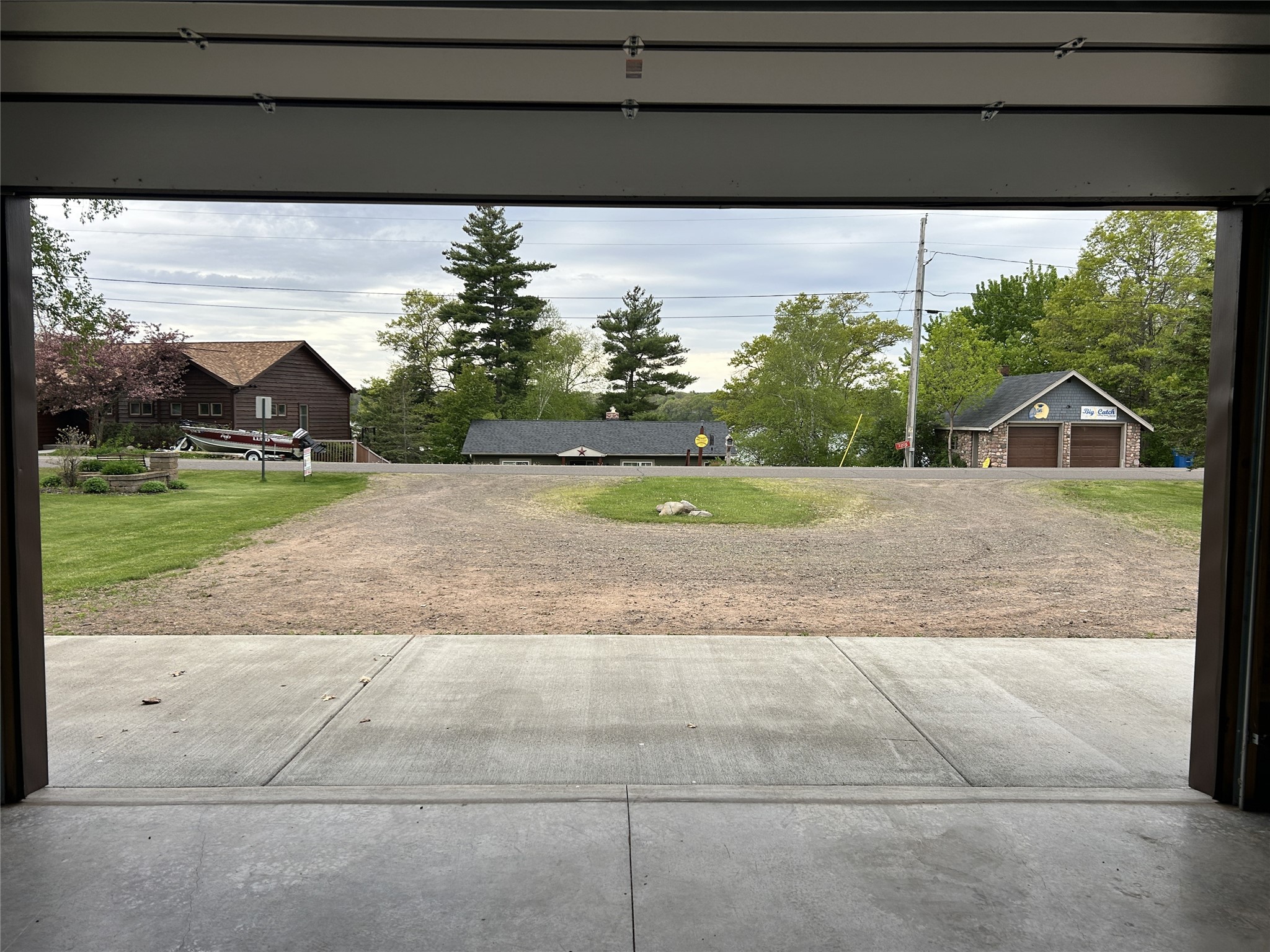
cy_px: 476
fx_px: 954
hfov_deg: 67.3
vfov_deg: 53.1
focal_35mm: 26
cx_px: 635
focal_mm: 5.7
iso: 50
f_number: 1.5
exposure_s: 1/1645
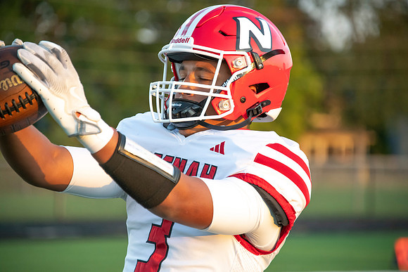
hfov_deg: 8.2
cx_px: 204
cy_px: 136
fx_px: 2834
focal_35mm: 250
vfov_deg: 5.5
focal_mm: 250
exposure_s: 1/1250
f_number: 5.6
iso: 2000
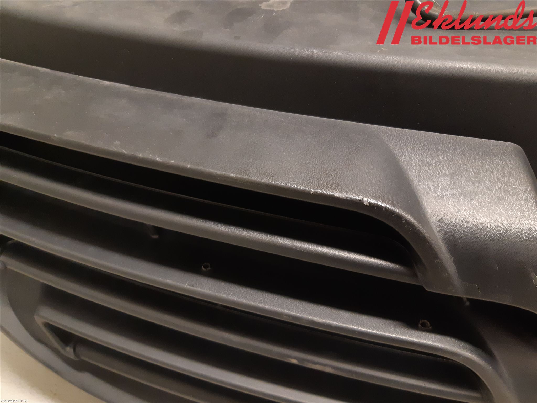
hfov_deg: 67.3
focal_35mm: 26
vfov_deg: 53.1
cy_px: 202
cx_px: 268
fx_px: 403
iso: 200
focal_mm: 3.93
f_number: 1.7
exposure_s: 1/25
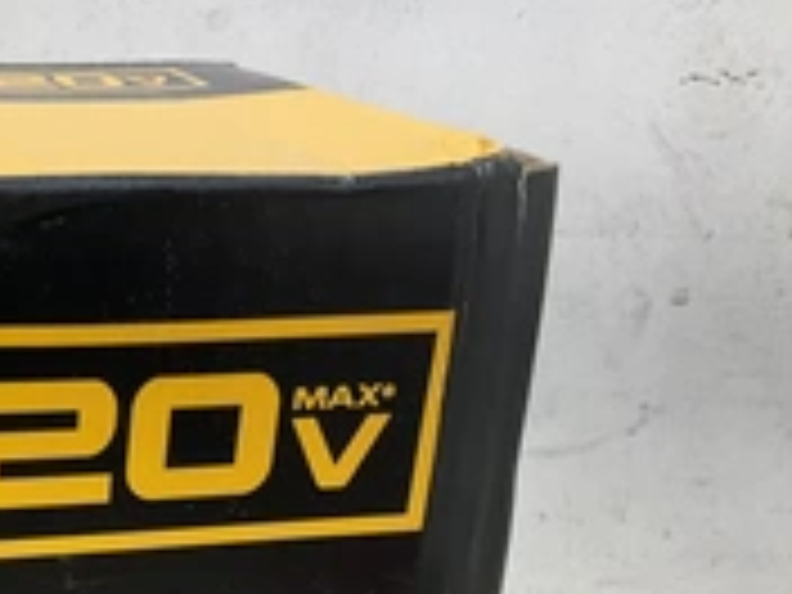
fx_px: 1510
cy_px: 490
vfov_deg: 21.9
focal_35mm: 66
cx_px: 18
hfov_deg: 27.8
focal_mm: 3
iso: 50
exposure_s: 1/120
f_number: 1.8
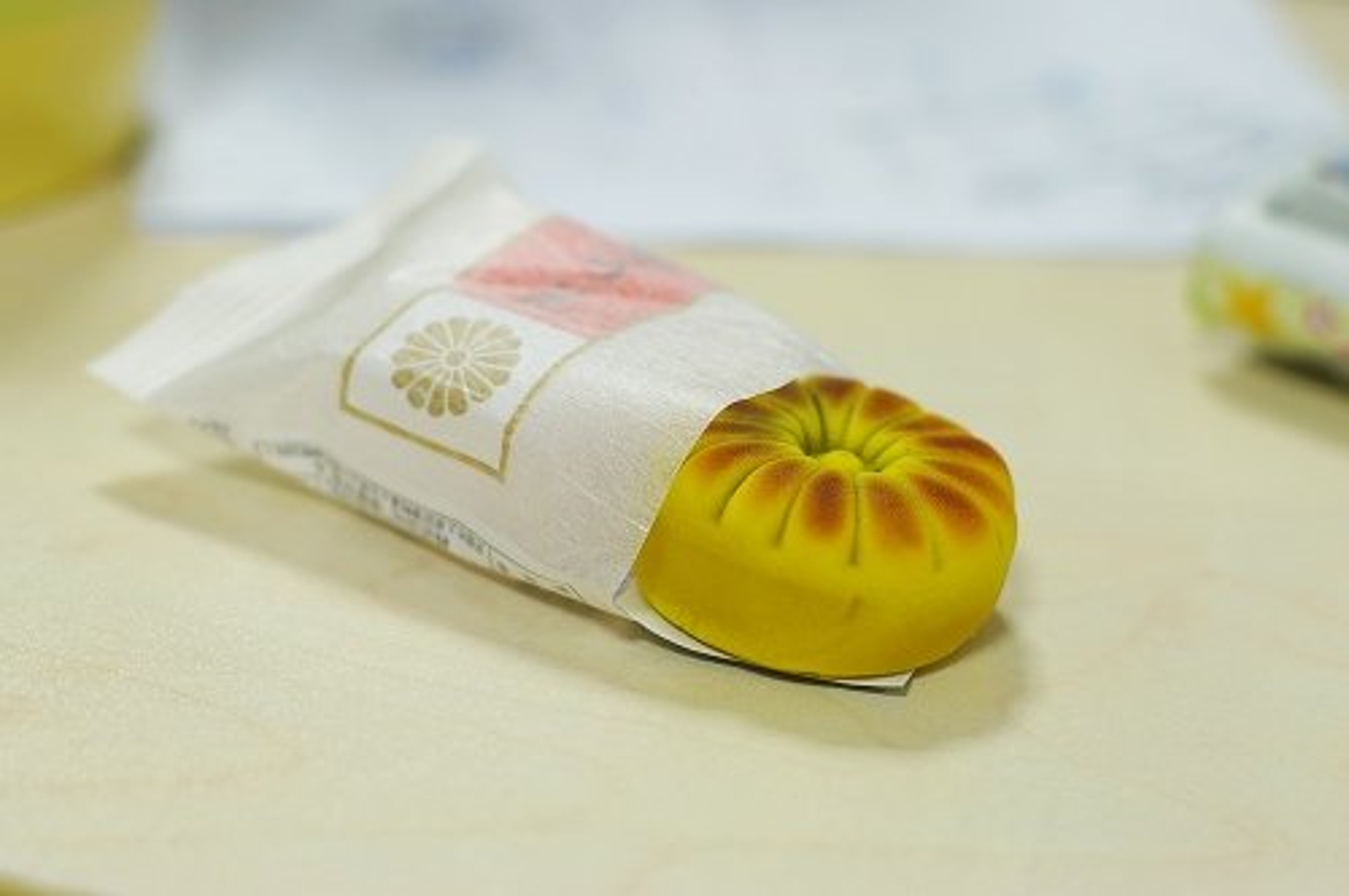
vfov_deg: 18.1
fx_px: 2807
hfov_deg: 27.0
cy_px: 448
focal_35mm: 75
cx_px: 674
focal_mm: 50
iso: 200
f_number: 3.5
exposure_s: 1/10
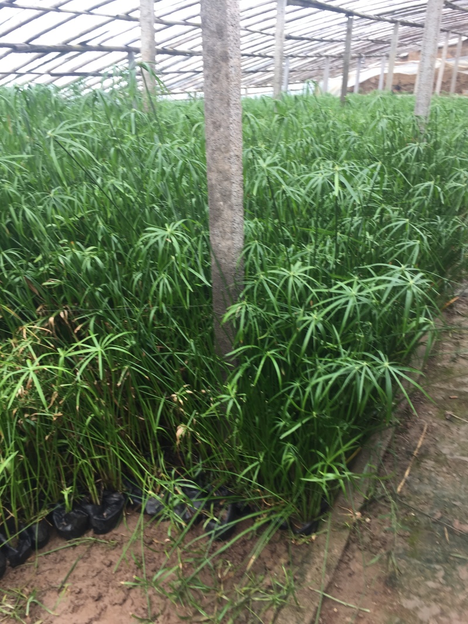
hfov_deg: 48.2
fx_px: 523
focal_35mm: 29
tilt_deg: -24.1
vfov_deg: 61.7
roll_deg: +0.8
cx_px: 234
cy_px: 312
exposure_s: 1/50
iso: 32
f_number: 2.2
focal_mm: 4.15
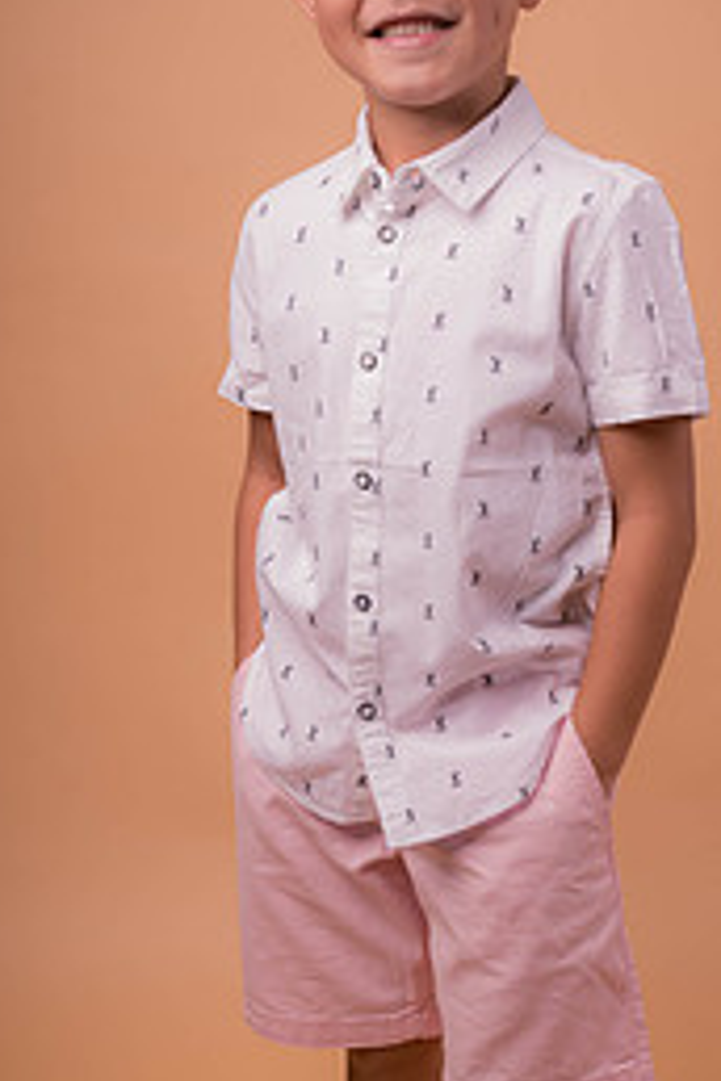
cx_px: 478
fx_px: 1832
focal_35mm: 61
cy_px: 662
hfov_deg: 22.2
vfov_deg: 32.8
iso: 80
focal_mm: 35
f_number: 8
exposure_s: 1/160
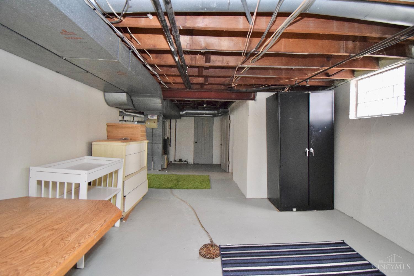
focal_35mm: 15
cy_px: 138
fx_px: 172
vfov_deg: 77.3
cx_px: 207
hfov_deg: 100.4
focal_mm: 10
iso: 3600
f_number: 4.5
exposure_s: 1/60
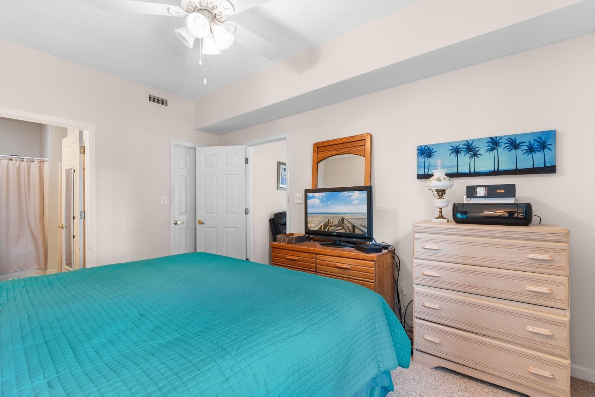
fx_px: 248
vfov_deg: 77.3
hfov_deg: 100.4
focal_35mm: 15
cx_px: 298
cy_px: 198
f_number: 4.5
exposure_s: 1/5
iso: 100
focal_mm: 10
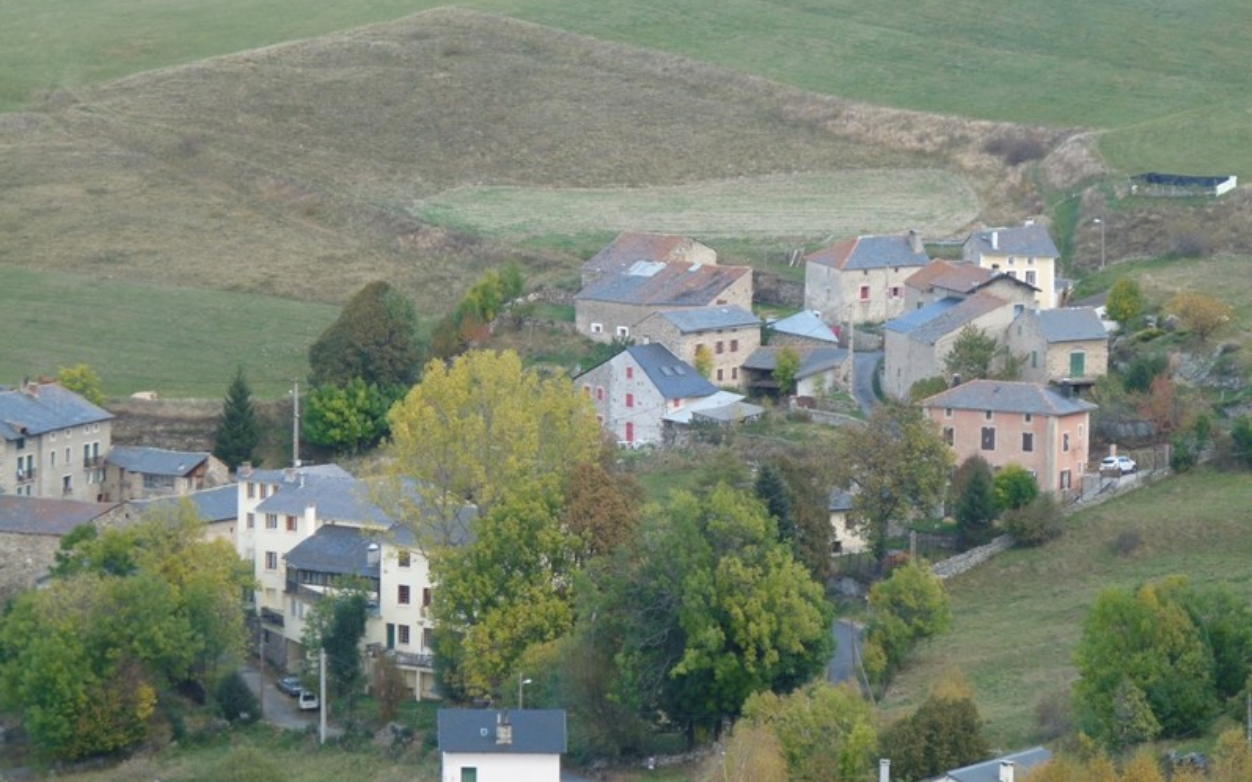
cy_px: 363
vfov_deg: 5.7
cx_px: 625
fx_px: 7881
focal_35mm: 231
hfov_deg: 9.1
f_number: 4
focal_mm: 38.5
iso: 100
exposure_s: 1/125
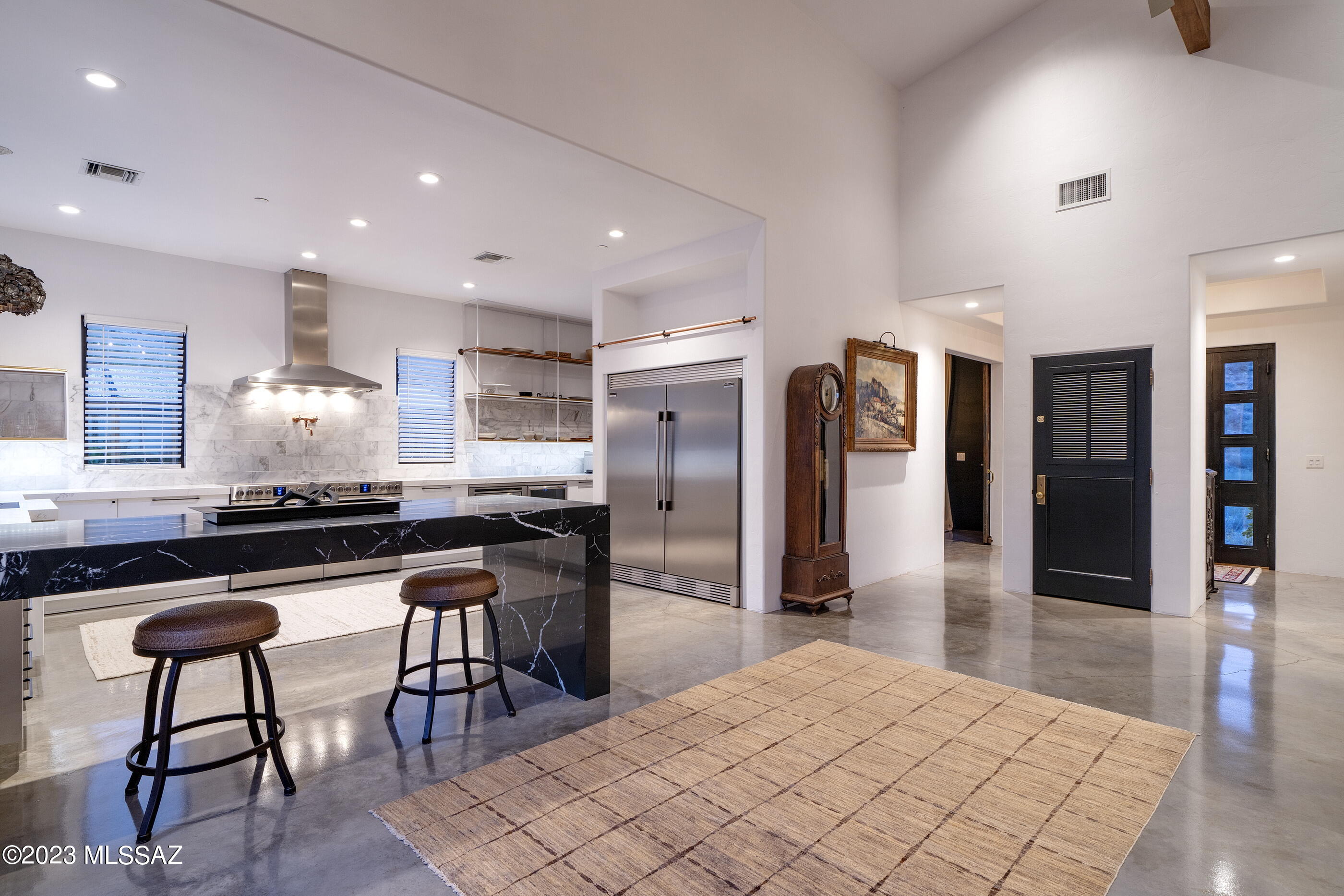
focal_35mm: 17
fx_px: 635
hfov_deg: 93.3
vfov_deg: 70.4
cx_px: 672
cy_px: 448
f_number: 11
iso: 200
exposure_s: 1
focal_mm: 17
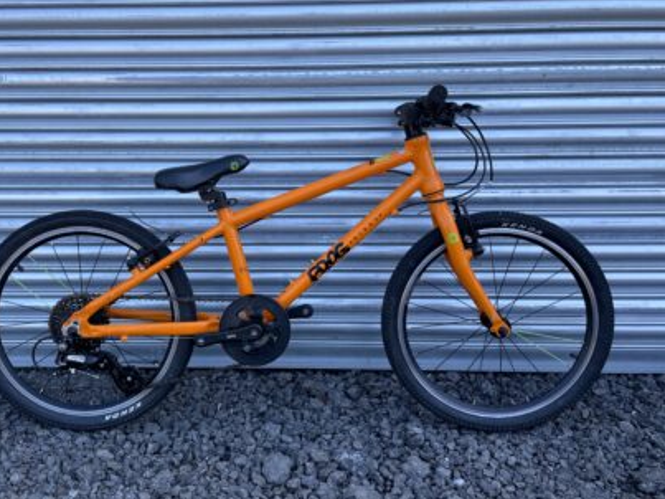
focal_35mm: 31
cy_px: 226
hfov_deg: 58.1
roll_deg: +0.0
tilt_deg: -10.4
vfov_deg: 45.4
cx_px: 285
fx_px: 595
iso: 32
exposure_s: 1/491
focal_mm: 4.2
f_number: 1.6
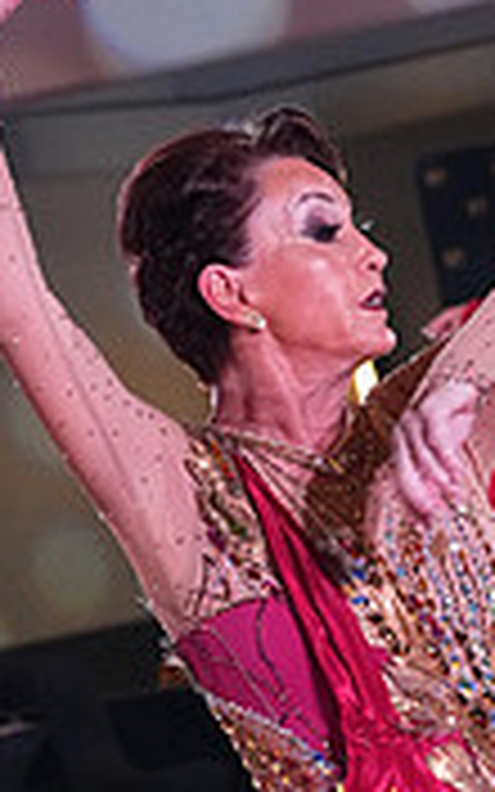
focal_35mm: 296
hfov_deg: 4.4
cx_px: 65
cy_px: 1098
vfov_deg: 7.0
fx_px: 6389
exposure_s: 1/320
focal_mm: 88
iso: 8000
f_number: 6.3
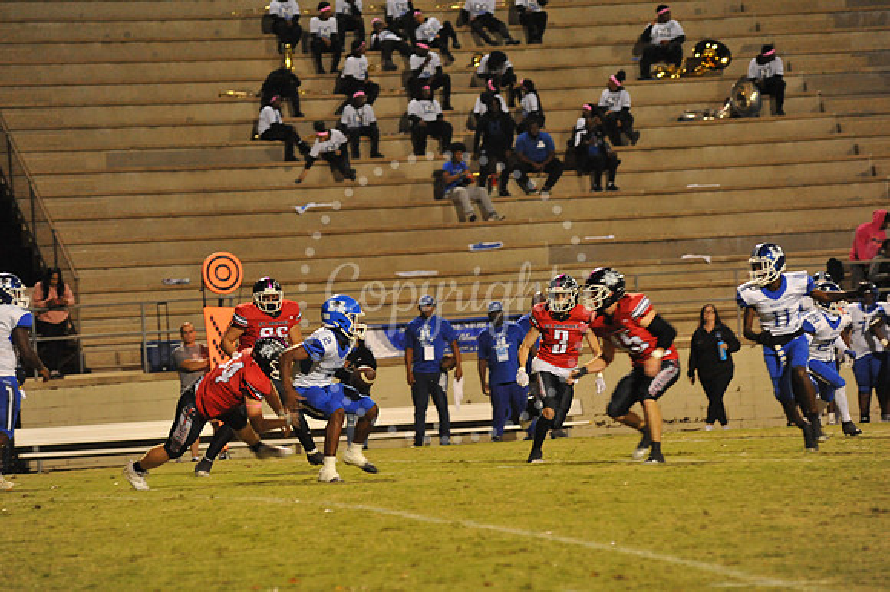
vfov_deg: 6.9
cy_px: 296
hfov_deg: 10.3
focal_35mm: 200
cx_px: 445
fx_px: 4941
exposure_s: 1/200
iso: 5000
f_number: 5.6
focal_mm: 200
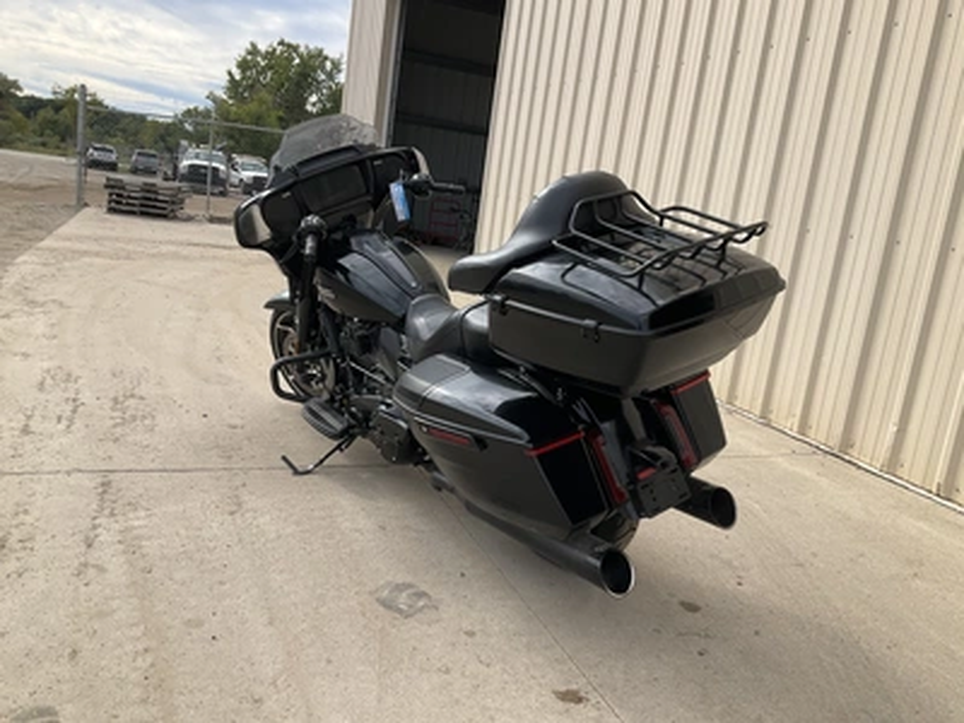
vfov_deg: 48.2
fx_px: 808
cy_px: 362
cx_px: 482
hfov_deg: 61.7
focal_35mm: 29
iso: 25
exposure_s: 1/1342
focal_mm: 3
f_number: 1.8
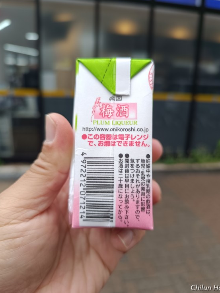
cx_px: 113
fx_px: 212
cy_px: 143
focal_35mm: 25
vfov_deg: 69.4
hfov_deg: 54.9
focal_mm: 6.14
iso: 93
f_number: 1.65
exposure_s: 1/100
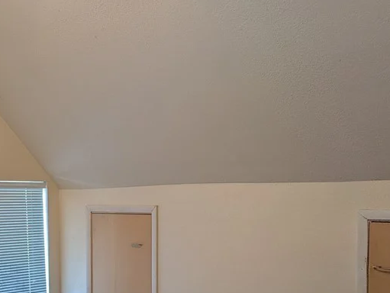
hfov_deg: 38.0
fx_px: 541
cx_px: 70
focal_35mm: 48
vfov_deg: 29.6
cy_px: 237
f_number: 1.68
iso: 54
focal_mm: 6.9
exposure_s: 1/40
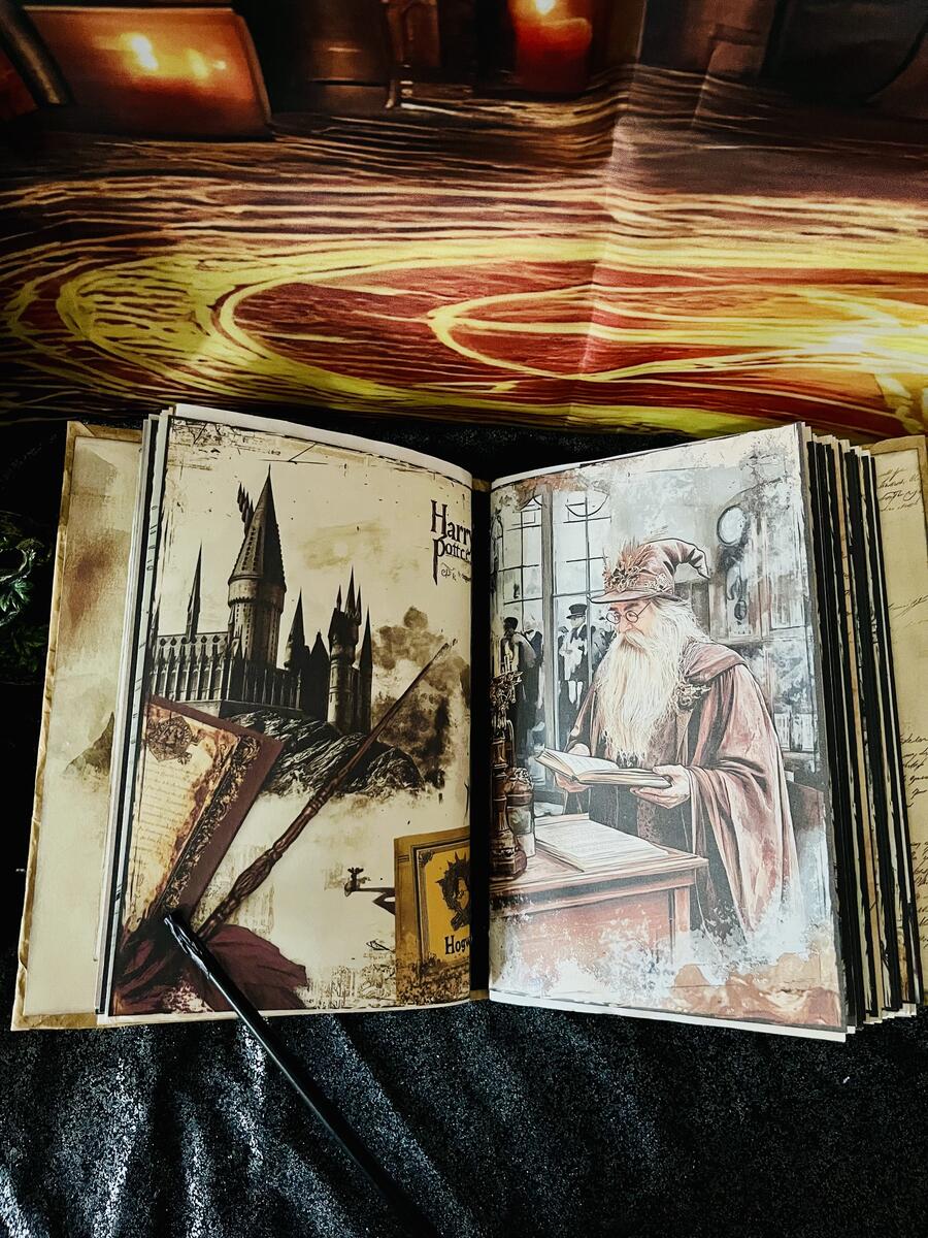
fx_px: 929
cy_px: 619
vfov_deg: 67.3
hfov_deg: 53.1
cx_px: 464
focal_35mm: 26
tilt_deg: -78.0
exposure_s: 1/31
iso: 640
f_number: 1.6
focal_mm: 5.1
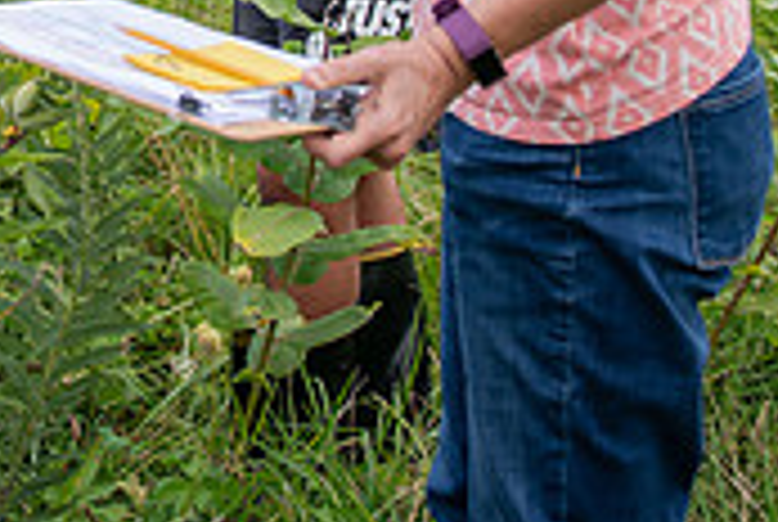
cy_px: -277
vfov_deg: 14.6
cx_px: -108
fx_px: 1883
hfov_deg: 21.9
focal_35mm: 87
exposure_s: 1/400
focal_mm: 26
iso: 125
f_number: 3.5
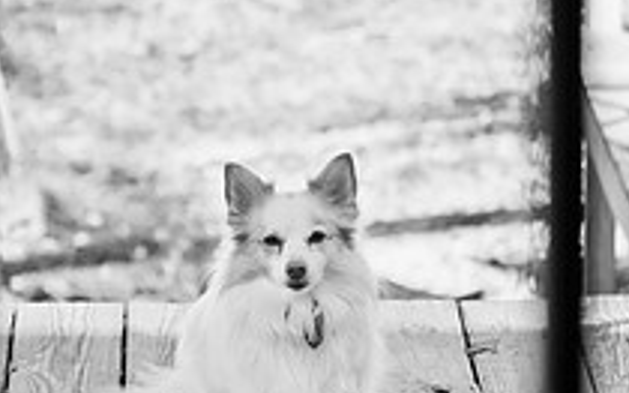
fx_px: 4489
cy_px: 246
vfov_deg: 5.0
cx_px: 247
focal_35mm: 262
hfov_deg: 8.0
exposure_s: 1/640
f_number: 4
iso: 400
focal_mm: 80
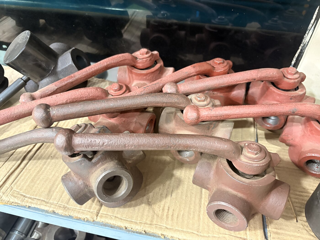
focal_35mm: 26
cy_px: 120
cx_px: 160
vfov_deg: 53.1
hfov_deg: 67.3
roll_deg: -0.7
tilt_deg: -43.1
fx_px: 240
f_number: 1.6
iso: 500
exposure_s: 1/33
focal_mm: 5.96
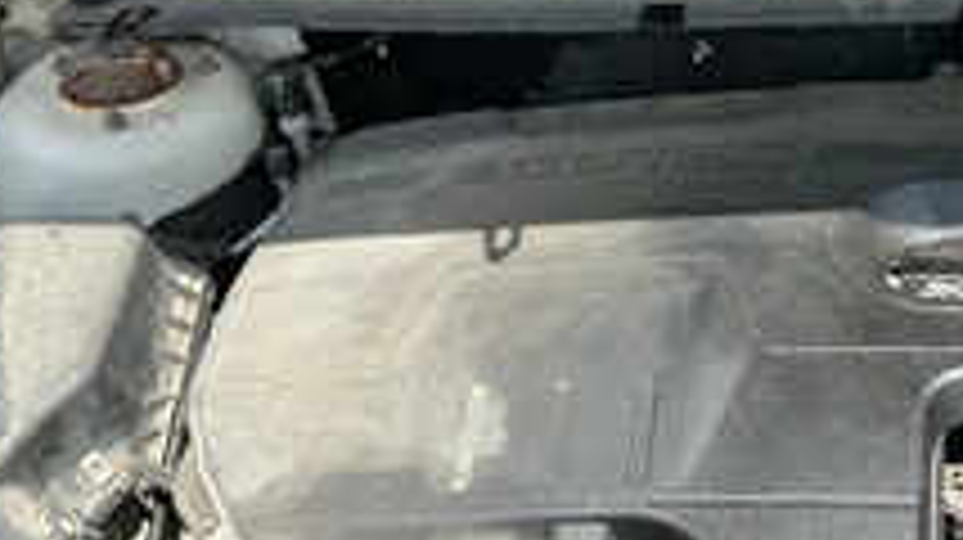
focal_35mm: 57
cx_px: 724
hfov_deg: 35.8
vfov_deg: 20.8
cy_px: 428
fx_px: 1454
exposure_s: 1/719
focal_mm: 3
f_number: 1.8
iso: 25
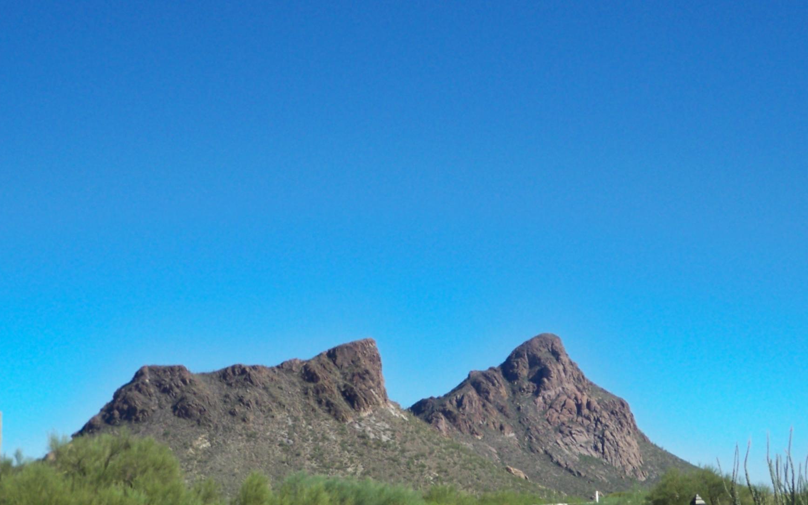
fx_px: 1409
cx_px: 445
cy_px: 248
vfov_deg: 20.3
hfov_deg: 32.0
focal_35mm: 64
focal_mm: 6.3
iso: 80
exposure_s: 1/400
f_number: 4.7
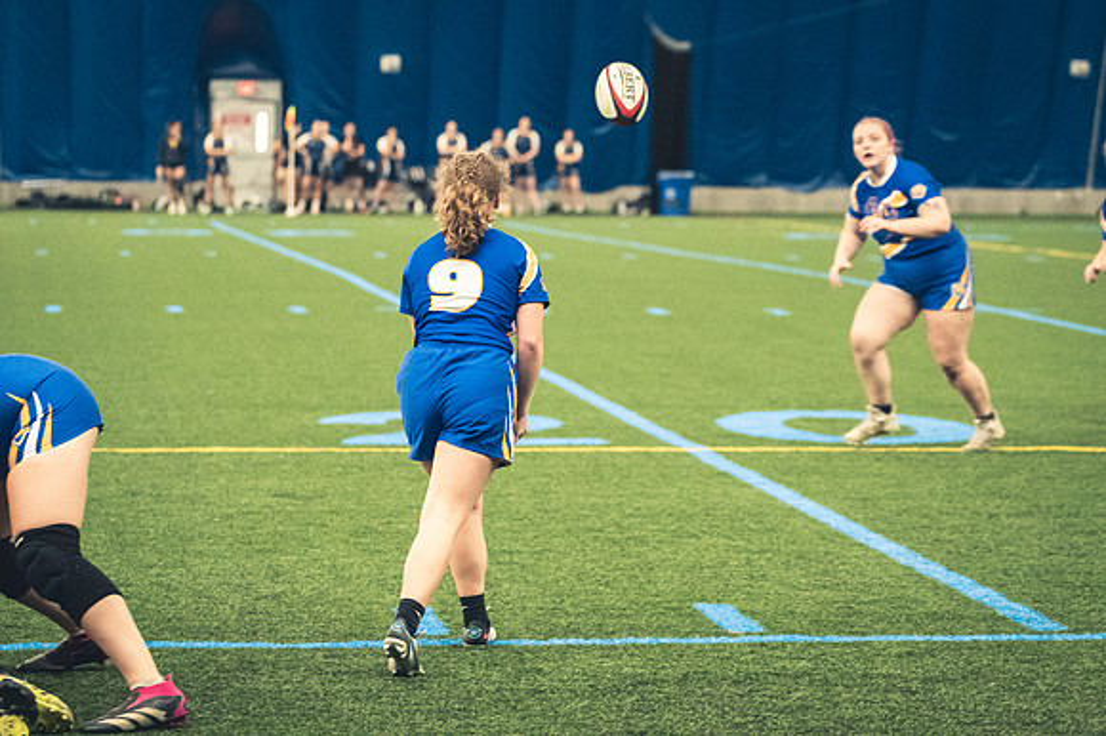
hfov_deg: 16.7
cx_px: 553
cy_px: 368
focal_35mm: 123
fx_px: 3777
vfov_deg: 11.1
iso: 12800
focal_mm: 82
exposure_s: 1/500
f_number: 2.8
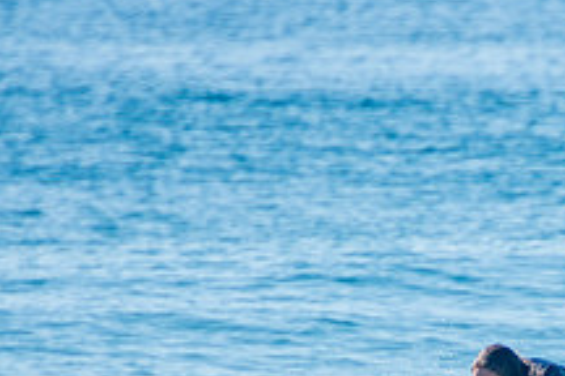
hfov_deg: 1.3
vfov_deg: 0.9
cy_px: 469
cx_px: 630
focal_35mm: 1610
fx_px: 25266
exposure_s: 1/1250
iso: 220
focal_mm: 400
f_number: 5.6
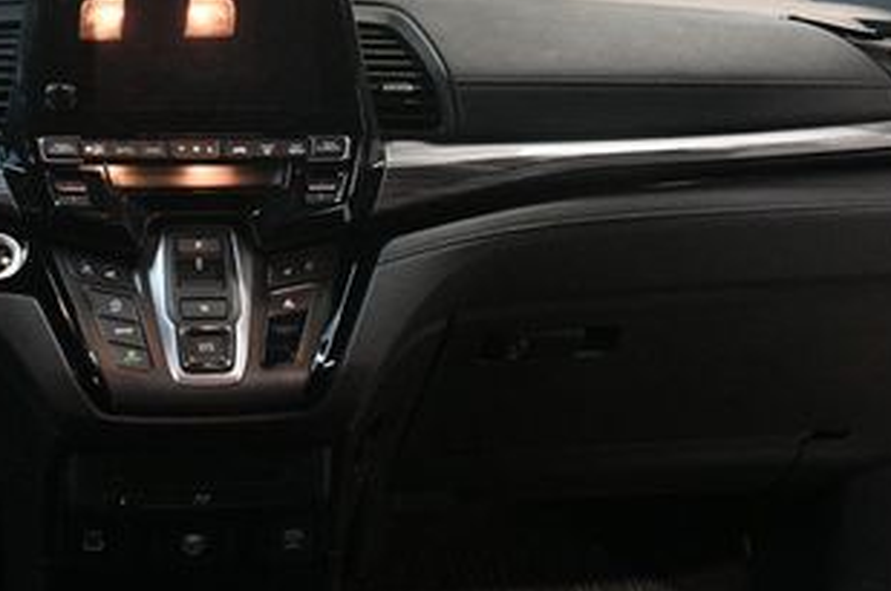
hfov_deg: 34.7
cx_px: 193
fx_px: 1384
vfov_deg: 23.7
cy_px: 104
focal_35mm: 56
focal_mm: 18
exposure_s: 1/100
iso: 3200
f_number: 3.5
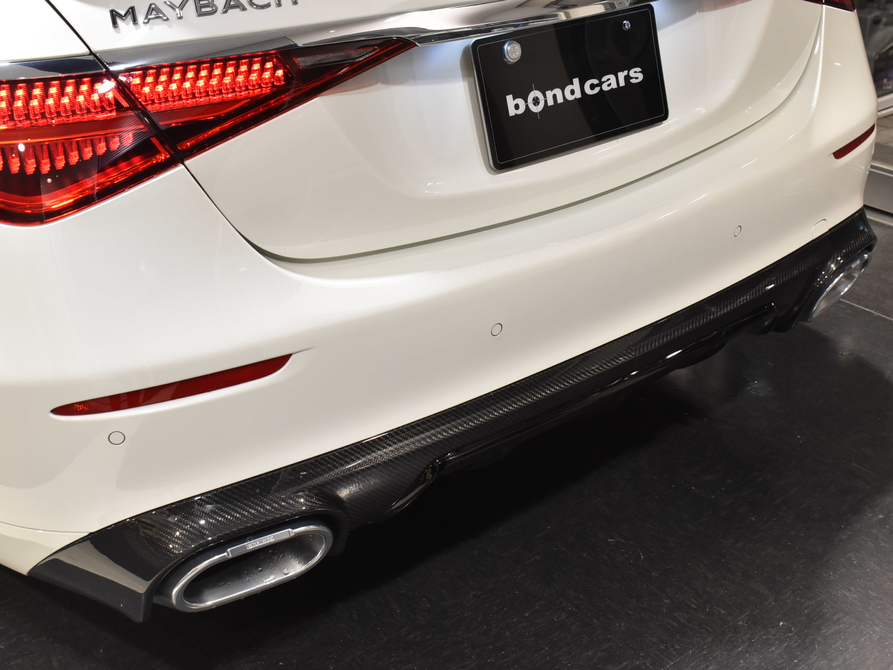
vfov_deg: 32.5
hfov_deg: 42.5
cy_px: 331
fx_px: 1149
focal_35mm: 45
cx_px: 434
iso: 900
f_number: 8
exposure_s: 1/40
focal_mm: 27
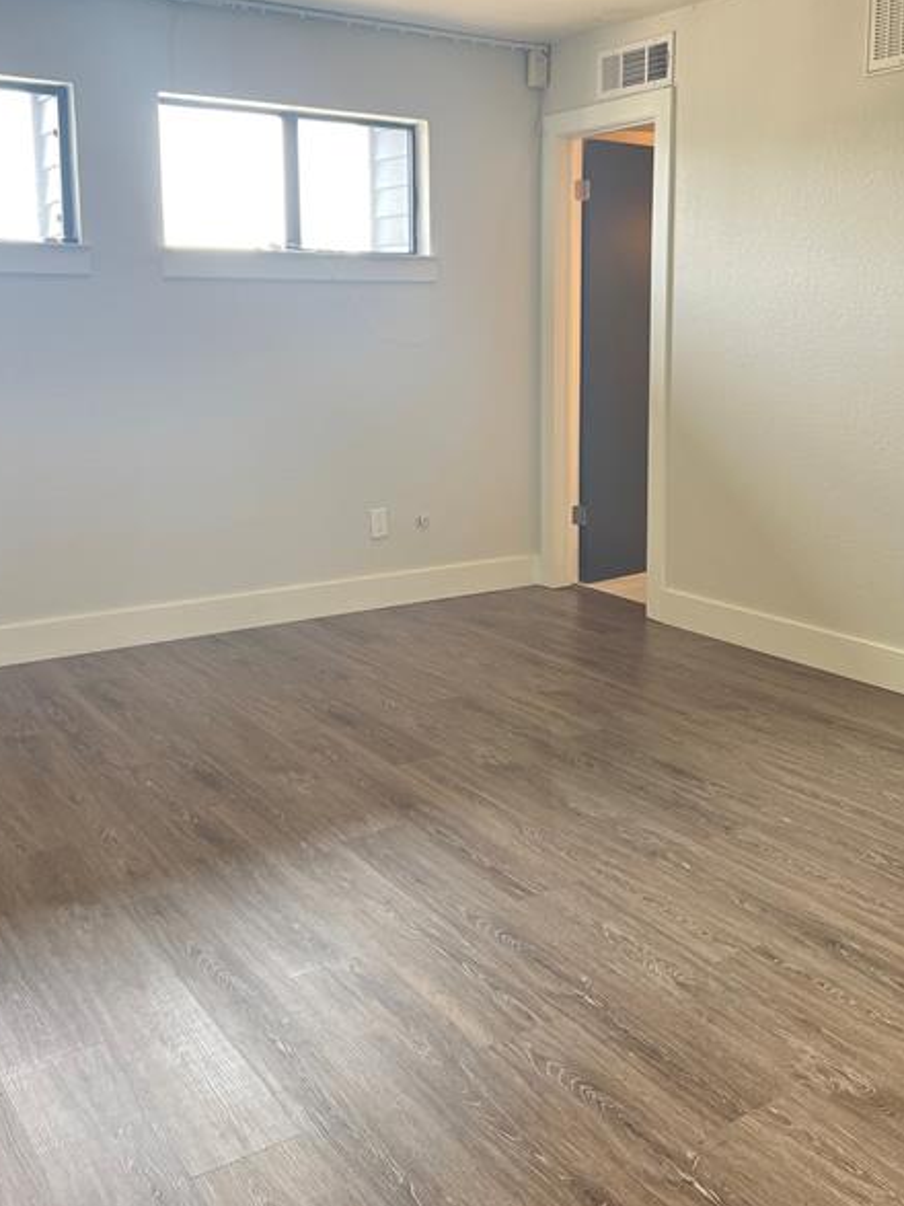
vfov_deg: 53.6
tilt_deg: -8.1
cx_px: 429
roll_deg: +0.6
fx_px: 1184
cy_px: 483
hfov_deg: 41.8
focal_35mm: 34
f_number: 1.5
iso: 160
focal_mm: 5.7
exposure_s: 1/60
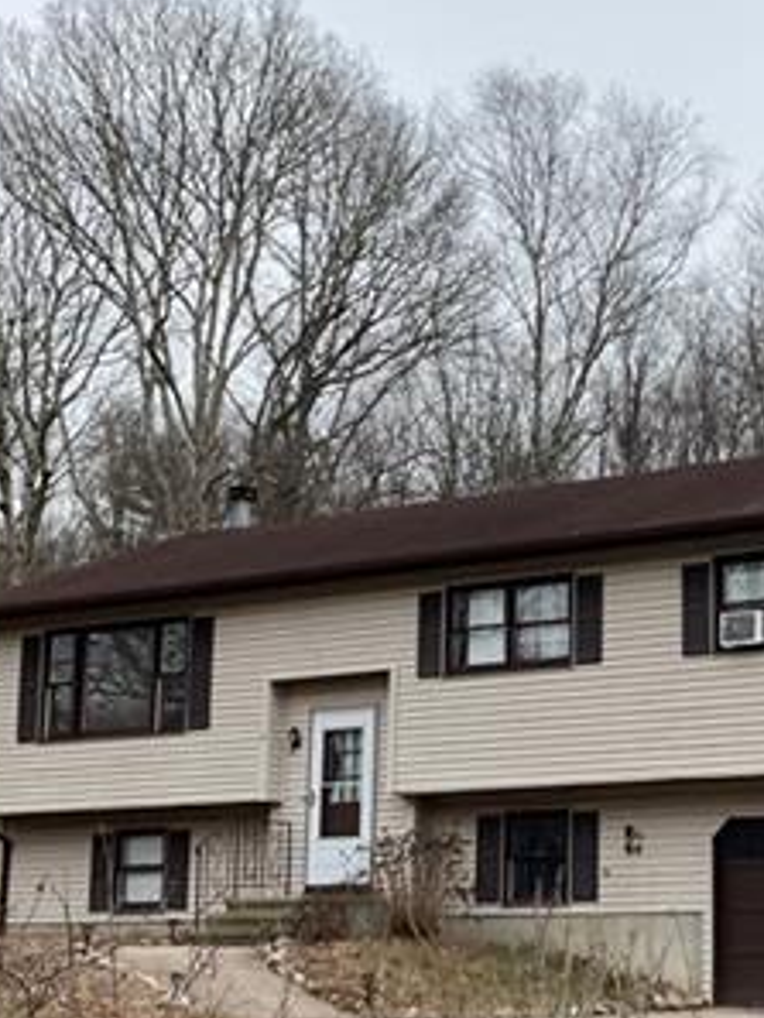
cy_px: 617
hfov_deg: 19.4
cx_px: 661
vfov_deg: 25.9
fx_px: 2205
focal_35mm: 75
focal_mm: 3
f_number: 1.8
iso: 16
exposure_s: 1/1412
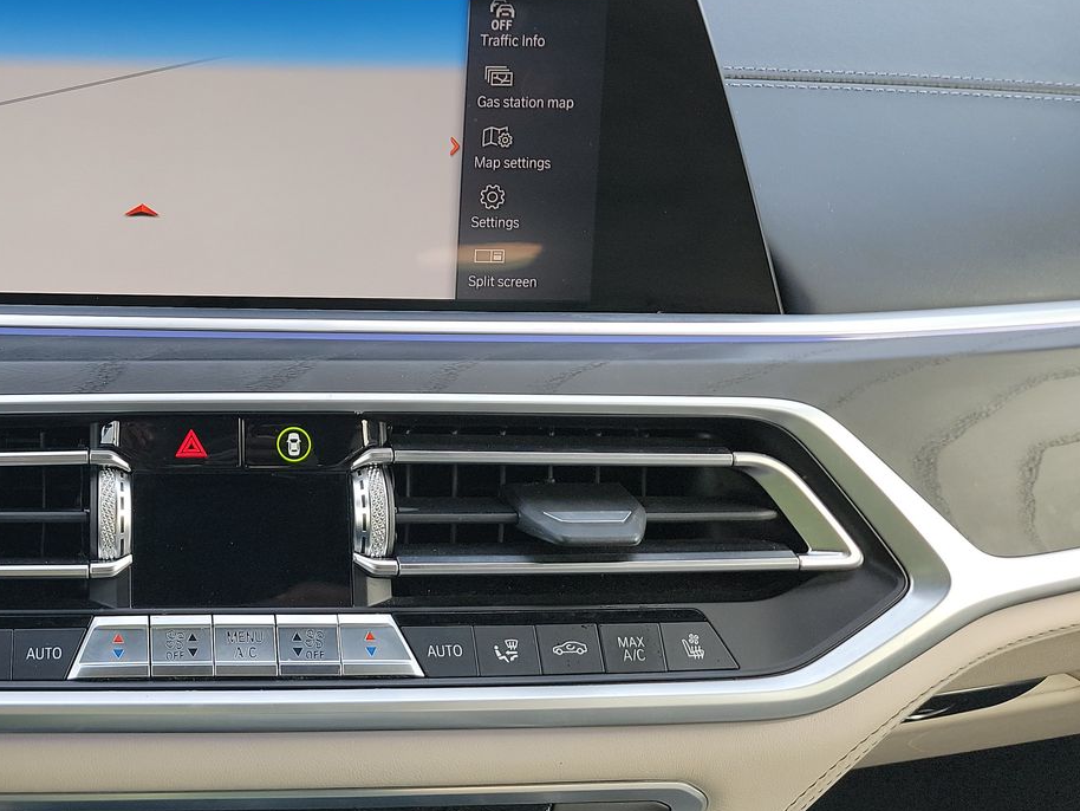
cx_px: 137
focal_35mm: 42
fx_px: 1311
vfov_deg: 34.4
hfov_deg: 41.7
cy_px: 391
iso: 60
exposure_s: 1/59
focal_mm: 6.7
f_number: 1.8
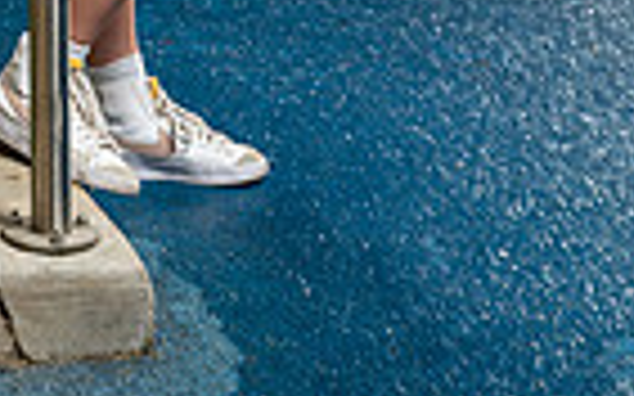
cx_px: 13
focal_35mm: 107
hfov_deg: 19.0
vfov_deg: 10.6
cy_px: -536
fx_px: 1848
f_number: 5
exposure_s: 1/125
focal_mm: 33
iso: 800
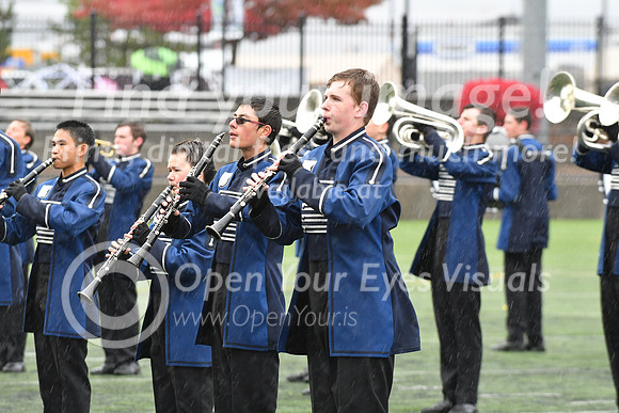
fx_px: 5159
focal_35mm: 300
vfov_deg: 4.6
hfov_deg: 6.9
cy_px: 206
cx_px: 310
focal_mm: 200
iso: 640
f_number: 5
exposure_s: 1/250
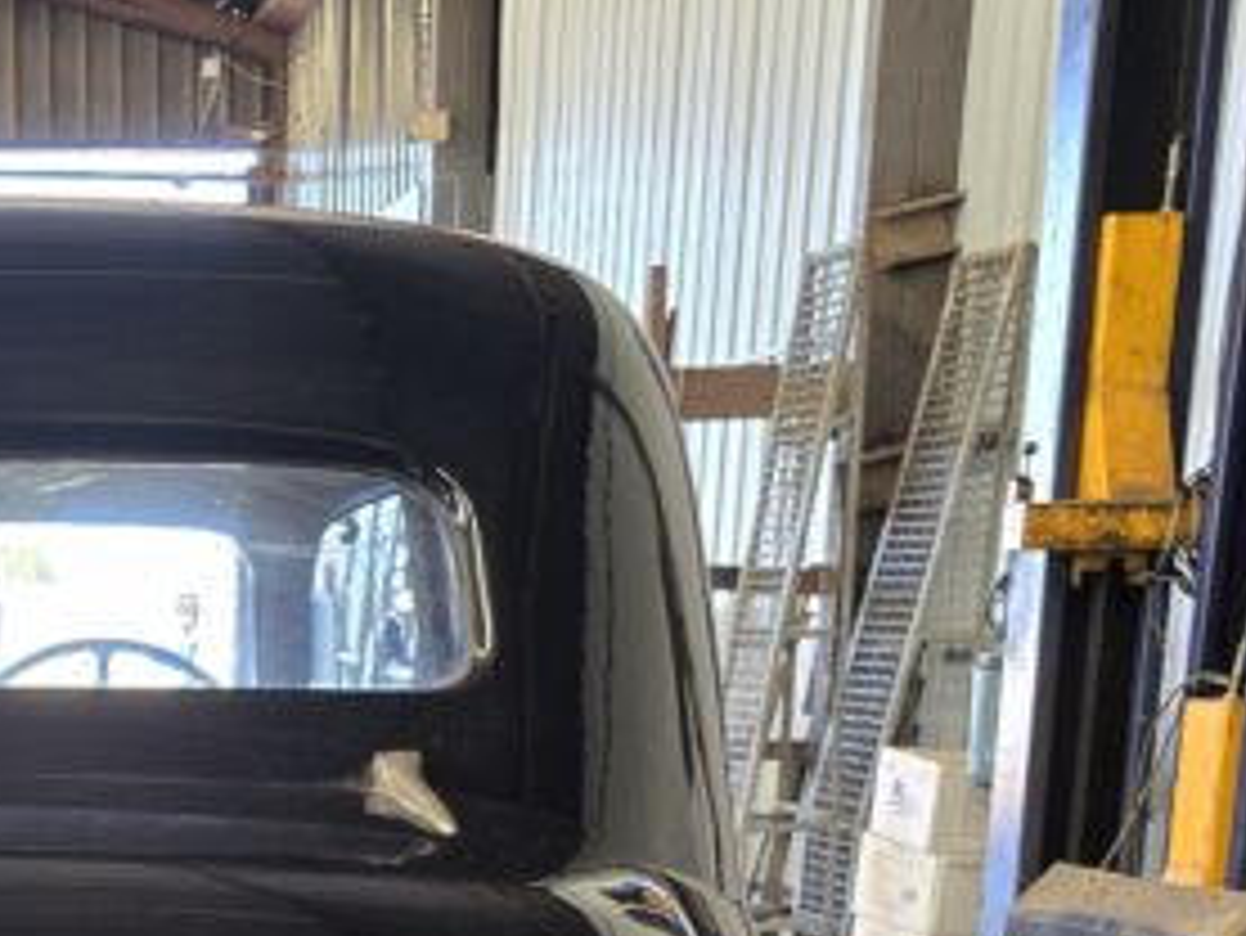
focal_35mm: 66
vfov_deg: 20.1
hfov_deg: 27.4
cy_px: 1267
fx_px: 2377
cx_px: -45
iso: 200
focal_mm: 6.3
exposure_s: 1/100
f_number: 1.7
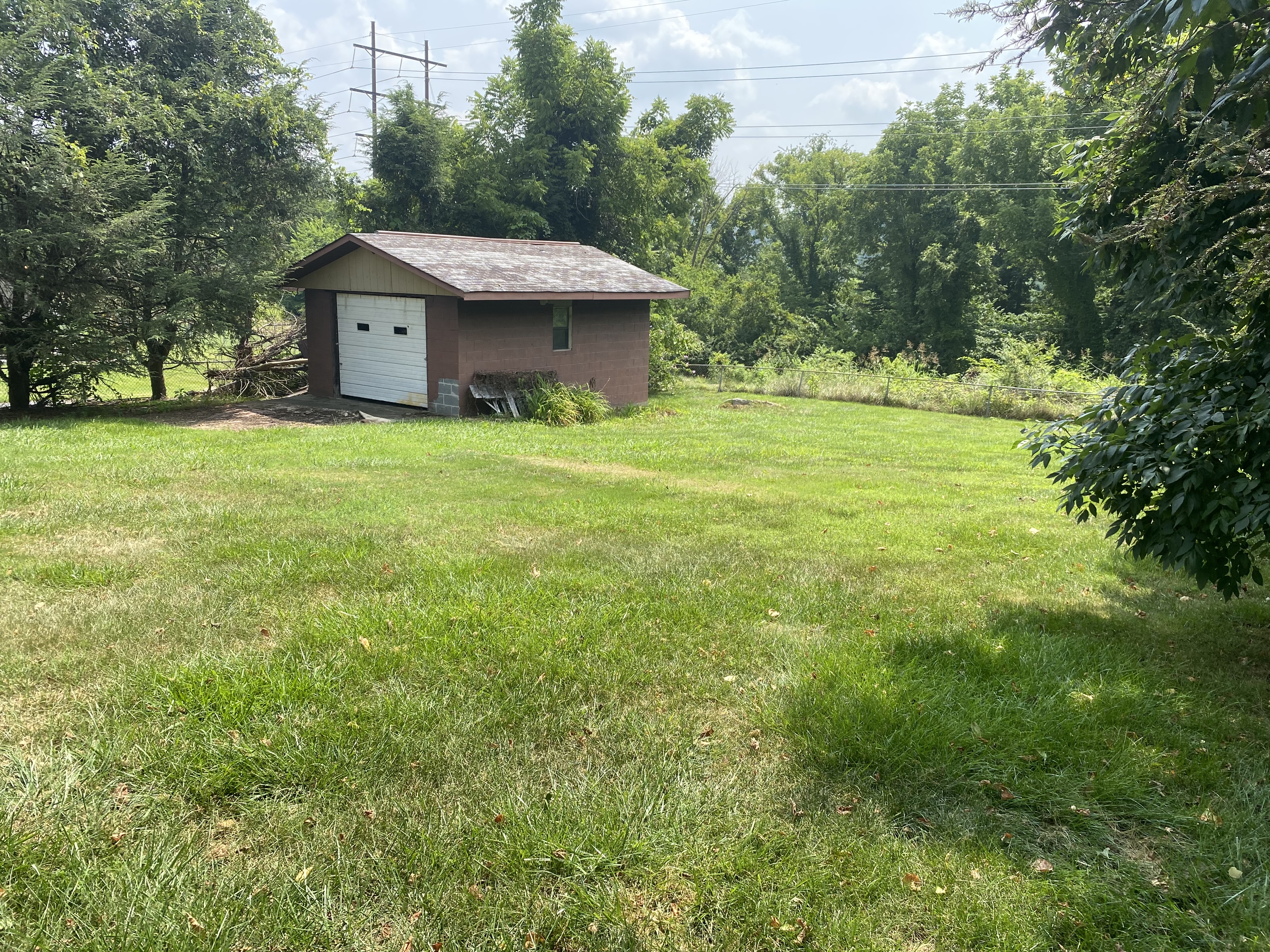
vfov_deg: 53.1
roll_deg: -1.5
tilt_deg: -10.9
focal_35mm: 26
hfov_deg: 67.3
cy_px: 476
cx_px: 635
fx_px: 954
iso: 32
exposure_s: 1/884
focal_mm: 4.25
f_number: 1.8
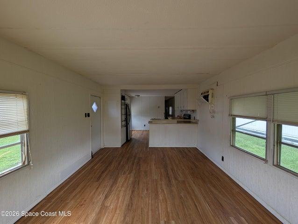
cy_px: 112
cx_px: 149
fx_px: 103
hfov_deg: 110.5
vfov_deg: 94.6
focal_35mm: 12
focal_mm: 2.02
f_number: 1.7
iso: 56
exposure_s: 1/191
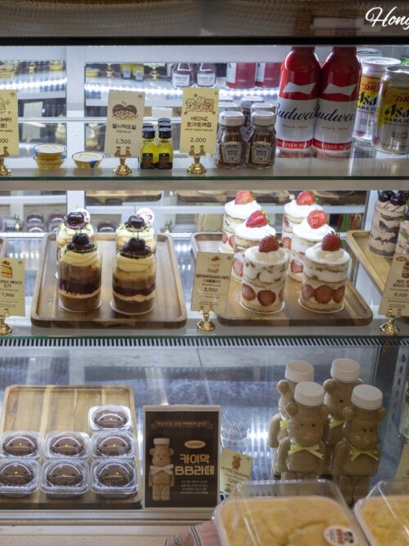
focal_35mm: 50
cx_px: 79
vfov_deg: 38.2
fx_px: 788
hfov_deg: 28.4
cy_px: 270
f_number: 4.5
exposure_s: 1/160
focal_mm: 34
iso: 250
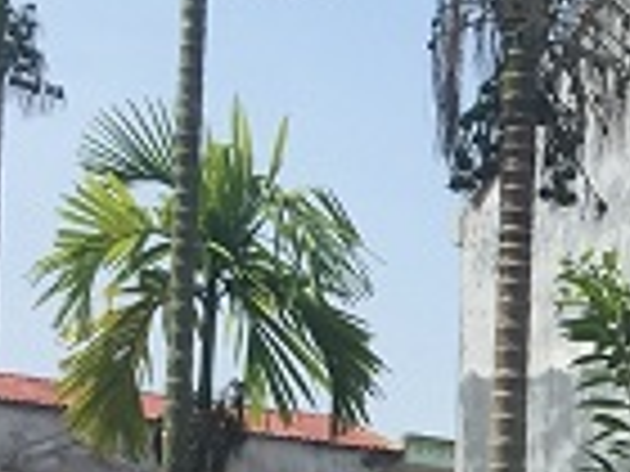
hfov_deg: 9.7
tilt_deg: -0.3
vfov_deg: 7.5
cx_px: 1332
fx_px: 3403
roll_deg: -4.5
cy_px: 1059
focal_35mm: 187
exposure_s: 1/1799
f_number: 2.2
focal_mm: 4.15
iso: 32
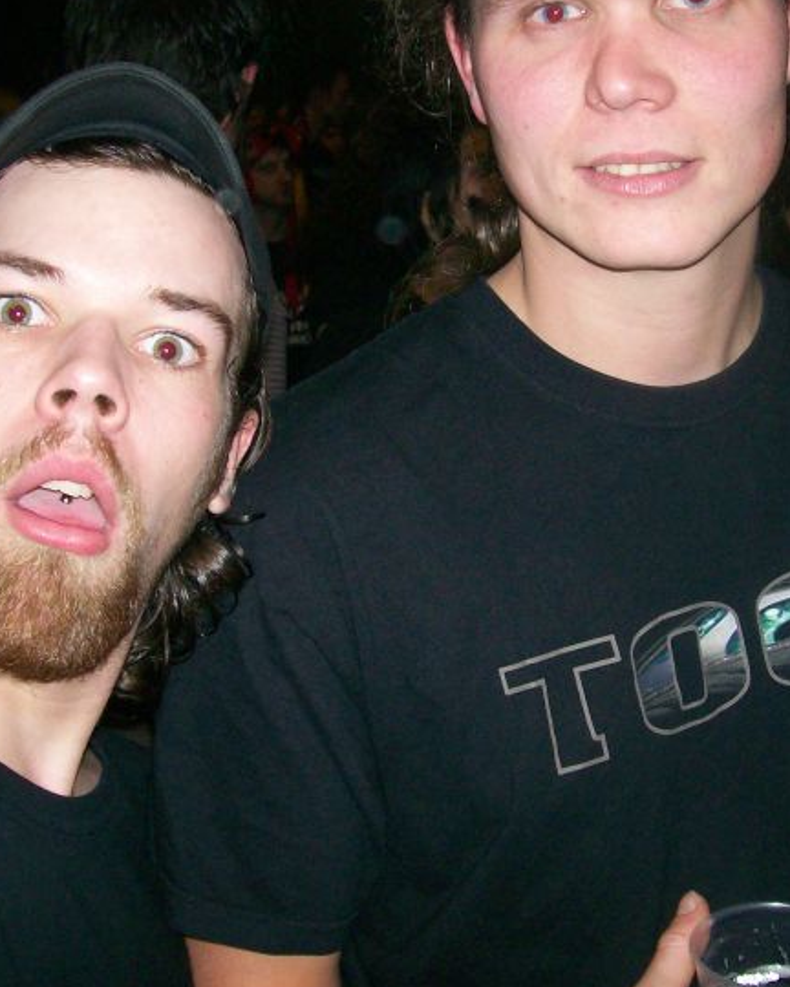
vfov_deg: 36.0
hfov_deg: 29.1
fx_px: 1520
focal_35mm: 52
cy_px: 451
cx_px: 388
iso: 140
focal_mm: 6
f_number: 2.7
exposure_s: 1/64
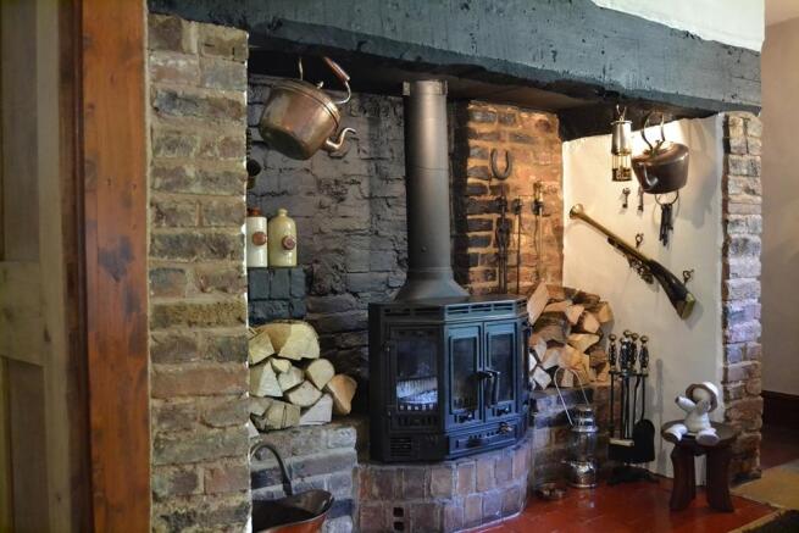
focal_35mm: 30
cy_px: 266
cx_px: 400
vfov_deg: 43.6
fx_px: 666
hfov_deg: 61.9
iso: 3200
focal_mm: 20
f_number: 3.5
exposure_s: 1/40
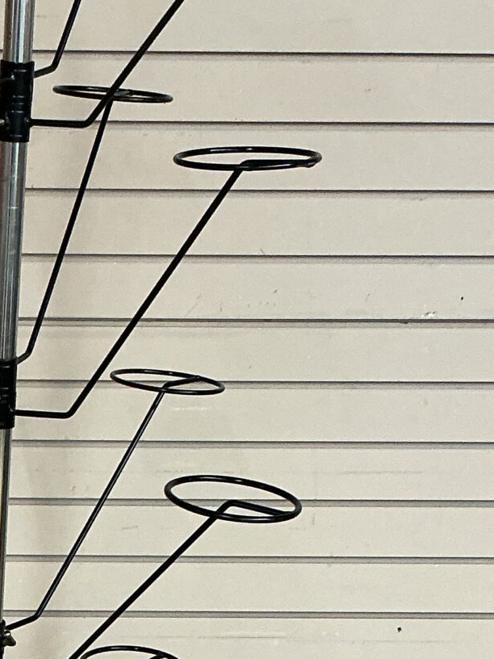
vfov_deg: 20.9
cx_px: -8
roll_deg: -0.9
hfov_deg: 15.9
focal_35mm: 91
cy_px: 653
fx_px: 1732
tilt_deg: -22.3
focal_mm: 3
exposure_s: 1/60
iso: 100
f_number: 1.8
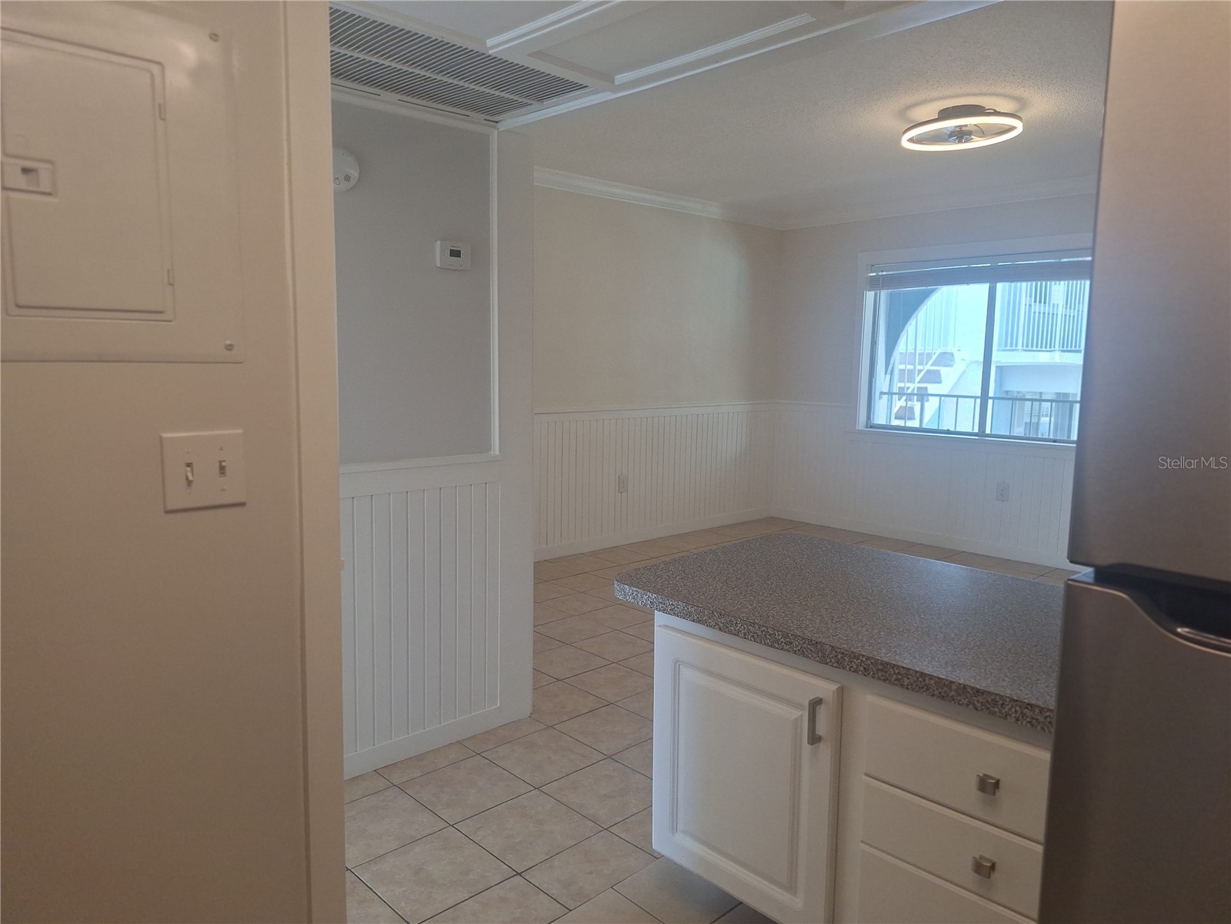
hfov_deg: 73.9
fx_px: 818
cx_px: 616
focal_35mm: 23
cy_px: 462
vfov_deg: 58.9
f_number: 1.8
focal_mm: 5.54
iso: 80
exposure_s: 1/120
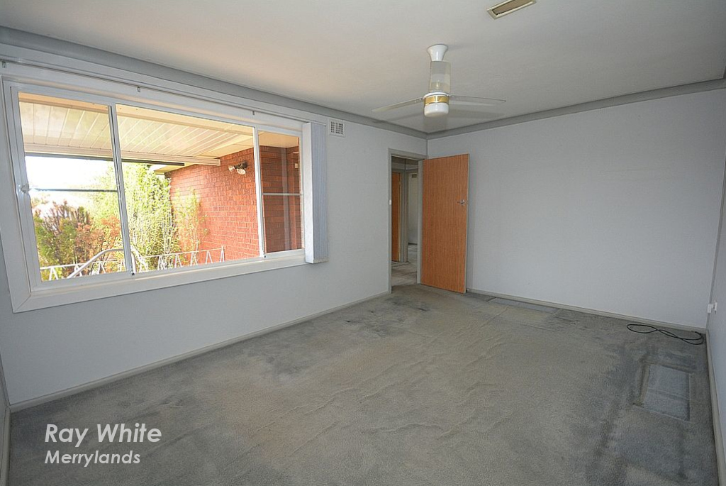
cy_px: 243
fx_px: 303
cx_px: 363
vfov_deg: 77.5
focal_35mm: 15
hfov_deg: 100.3
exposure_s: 1/60
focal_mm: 10
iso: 220
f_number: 4
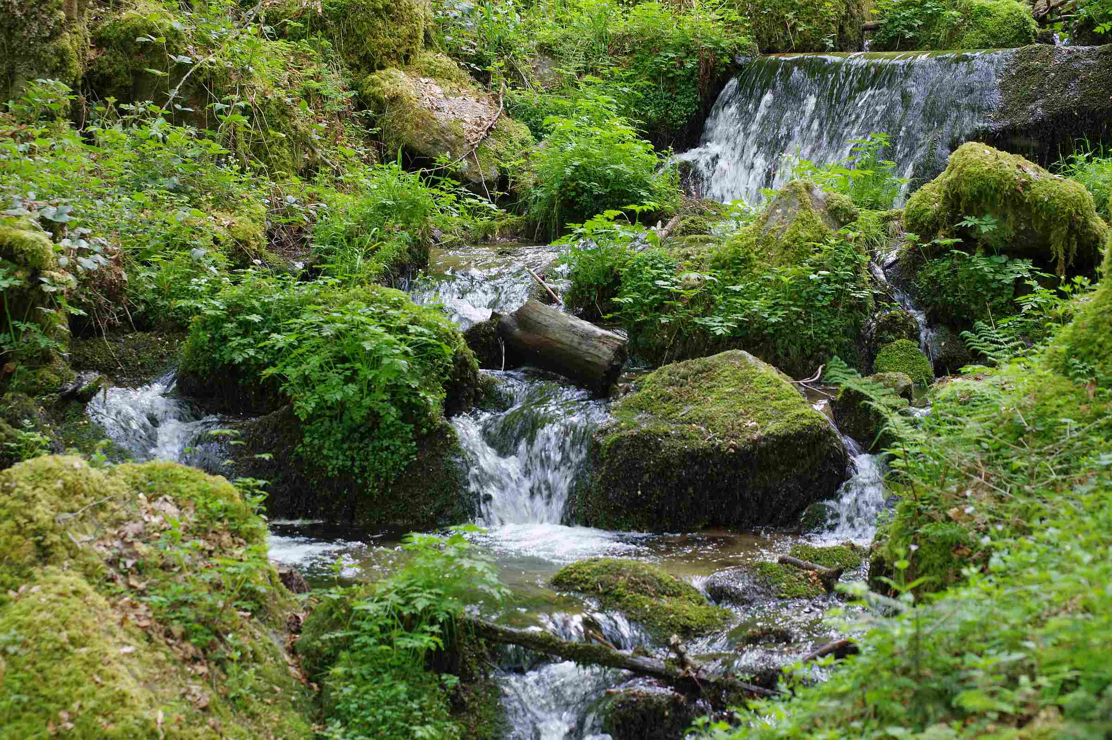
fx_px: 2315
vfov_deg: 18.2
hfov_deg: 27.0
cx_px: 556
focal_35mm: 75
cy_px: 370
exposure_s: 1/80
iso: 800
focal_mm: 50
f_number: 4.5
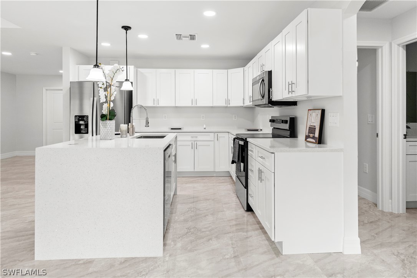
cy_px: 139
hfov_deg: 81.2
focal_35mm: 21
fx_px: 243
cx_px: 208
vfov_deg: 59.5
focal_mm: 21
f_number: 4
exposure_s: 1/160
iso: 400
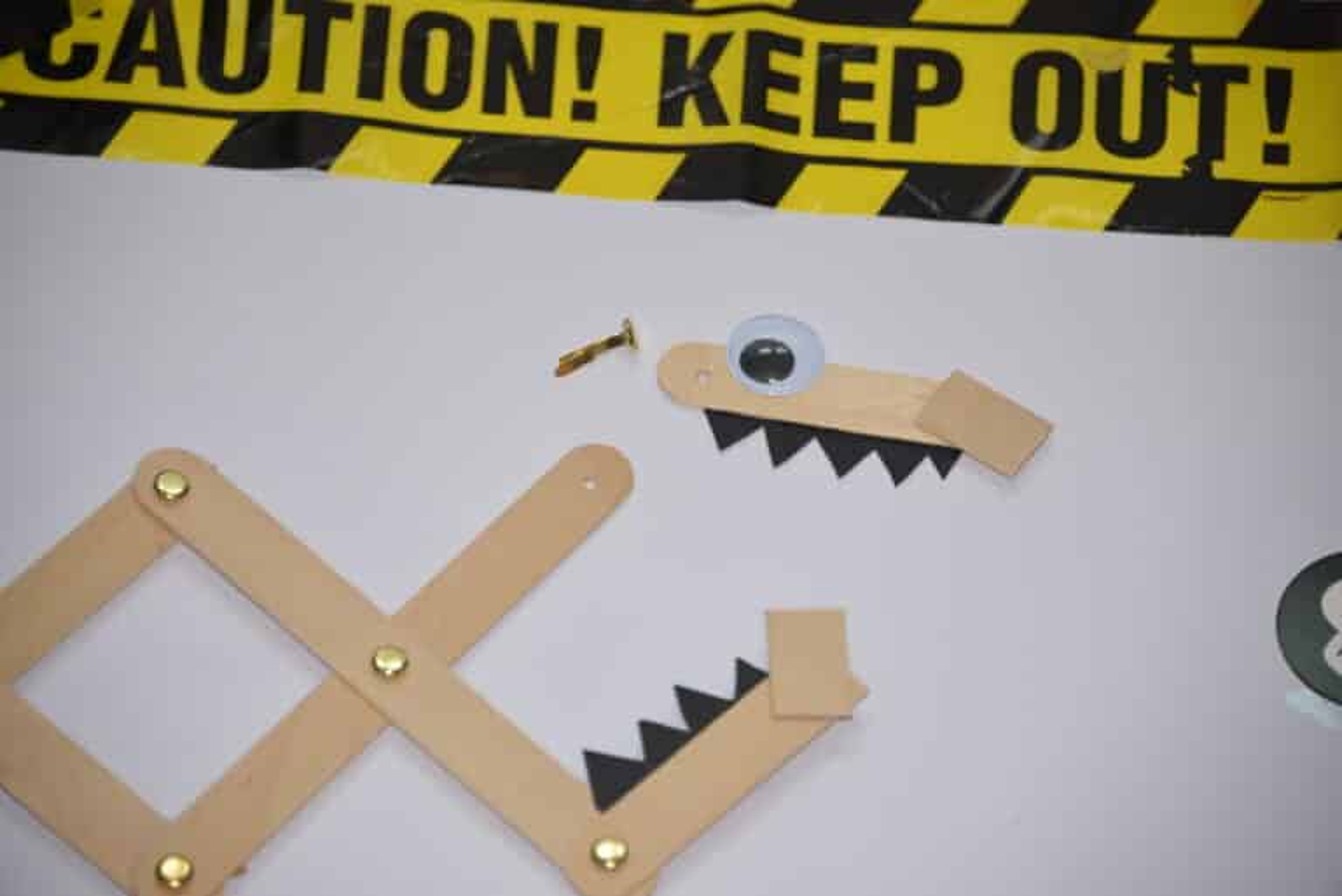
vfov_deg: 4.6
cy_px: 448
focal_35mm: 300
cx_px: 671
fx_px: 11189
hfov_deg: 6.9
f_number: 5.6
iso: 800
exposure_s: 1/60
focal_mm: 300
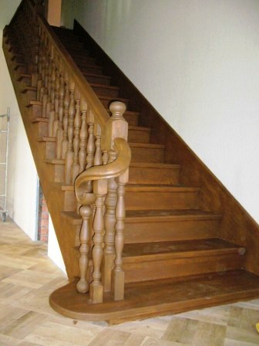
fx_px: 349
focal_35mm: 35
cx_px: 130
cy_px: 173
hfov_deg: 40.7
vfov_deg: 52.6
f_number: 2.8
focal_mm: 5.8
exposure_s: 1/60
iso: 400
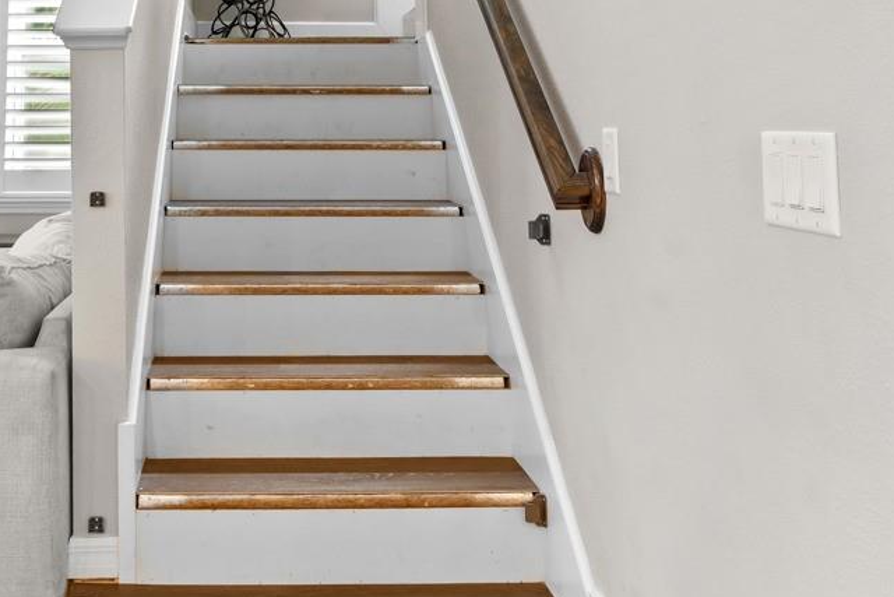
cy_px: 6
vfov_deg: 31.1
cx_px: 277
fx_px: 993
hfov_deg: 47.4
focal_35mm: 40
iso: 250
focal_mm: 16
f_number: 8
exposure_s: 2.5
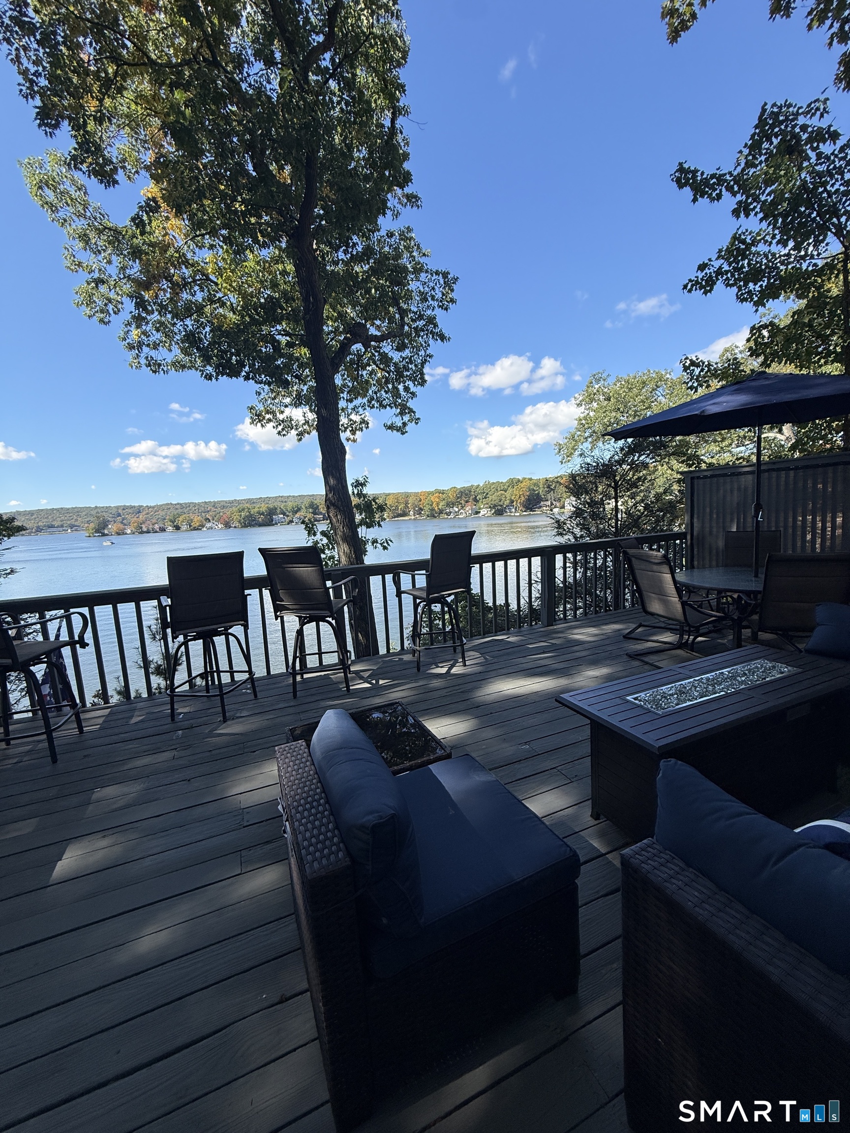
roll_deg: +2.4
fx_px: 458
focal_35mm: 14
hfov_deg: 85.7
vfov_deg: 102.1
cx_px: 425
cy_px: 566
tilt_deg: -7.8
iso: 50
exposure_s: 1/942
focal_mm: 2.22
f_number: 2.2
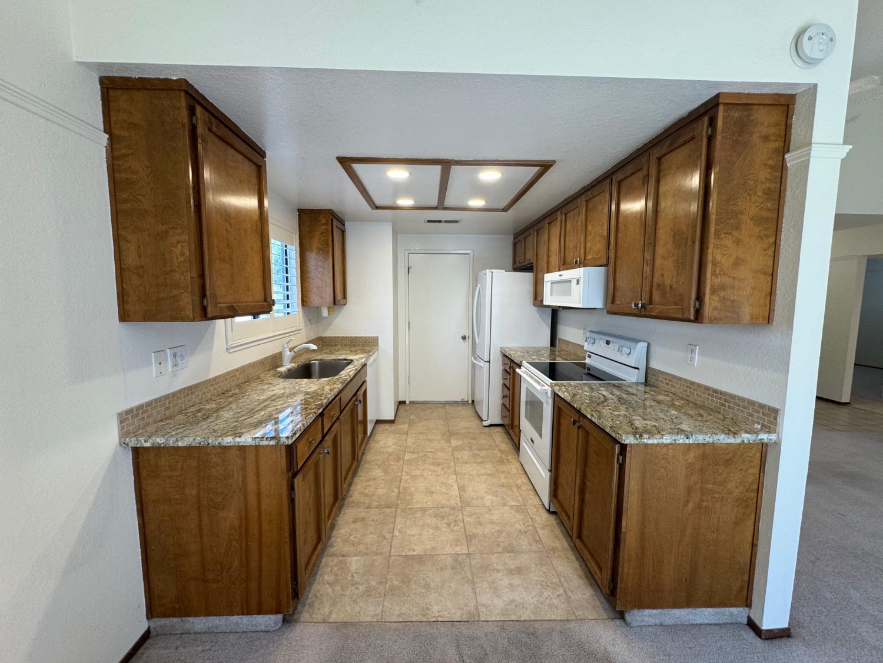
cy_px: 332
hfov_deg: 102.1
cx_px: 442
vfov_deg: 85.7
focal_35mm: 14
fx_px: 357
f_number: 2.2
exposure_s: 1/120
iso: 125
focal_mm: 2.22
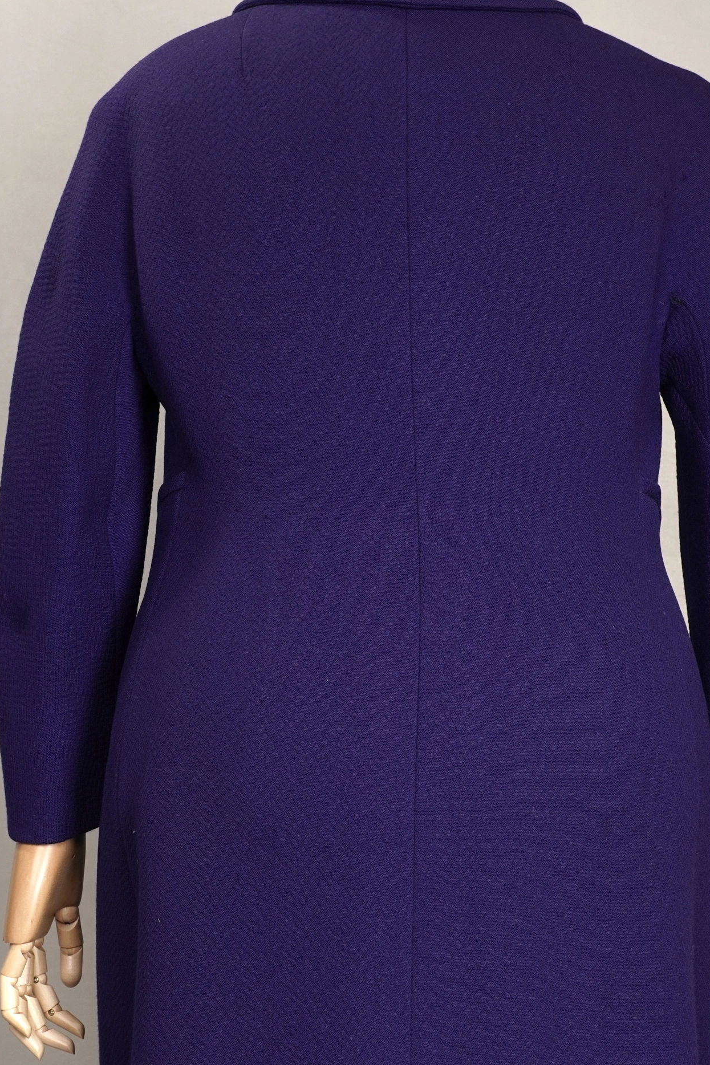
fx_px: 2189
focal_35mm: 74
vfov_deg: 27.2
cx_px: 399
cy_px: 677
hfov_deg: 18.4
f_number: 6.3
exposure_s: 1/40
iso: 400
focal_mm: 32
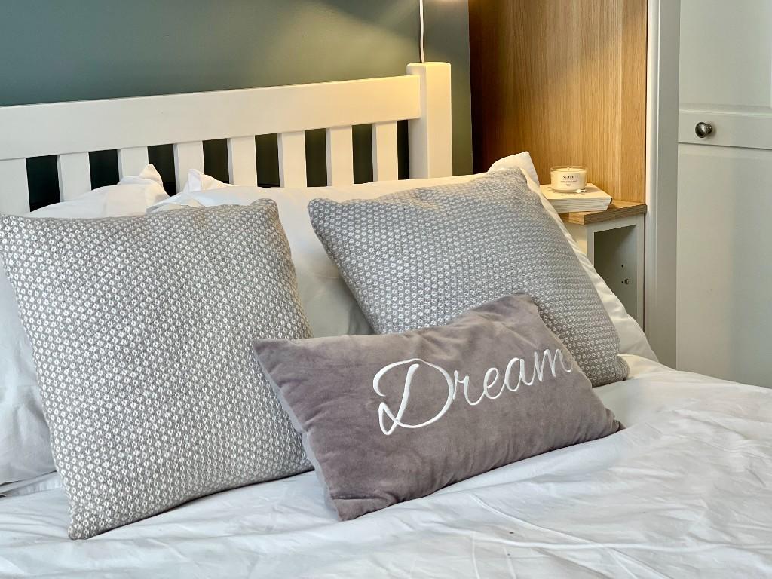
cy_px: 290
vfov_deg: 22.9
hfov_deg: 30.3
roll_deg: +2.6
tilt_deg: -12.5
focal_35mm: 64
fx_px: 1427
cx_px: 386
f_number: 2.2
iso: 100
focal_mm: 7.5
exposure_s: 1/100
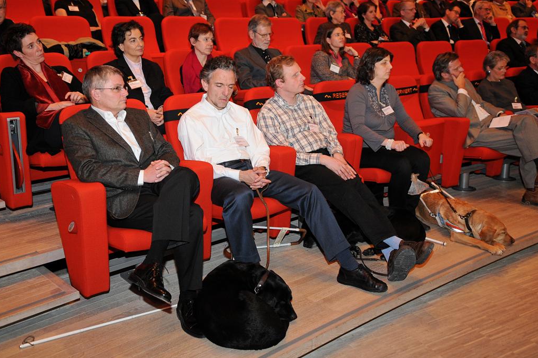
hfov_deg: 53.8
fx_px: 530
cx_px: 271
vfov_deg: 37.3
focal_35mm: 36
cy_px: 175
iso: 400
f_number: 2.8
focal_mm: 23
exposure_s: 1/25
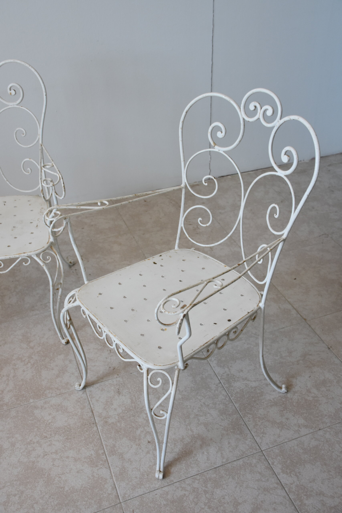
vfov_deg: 53.1
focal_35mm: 36
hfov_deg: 36.9
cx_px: 171
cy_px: 256
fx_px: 513
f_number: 5
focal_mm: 24
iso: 800
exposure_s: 1/100
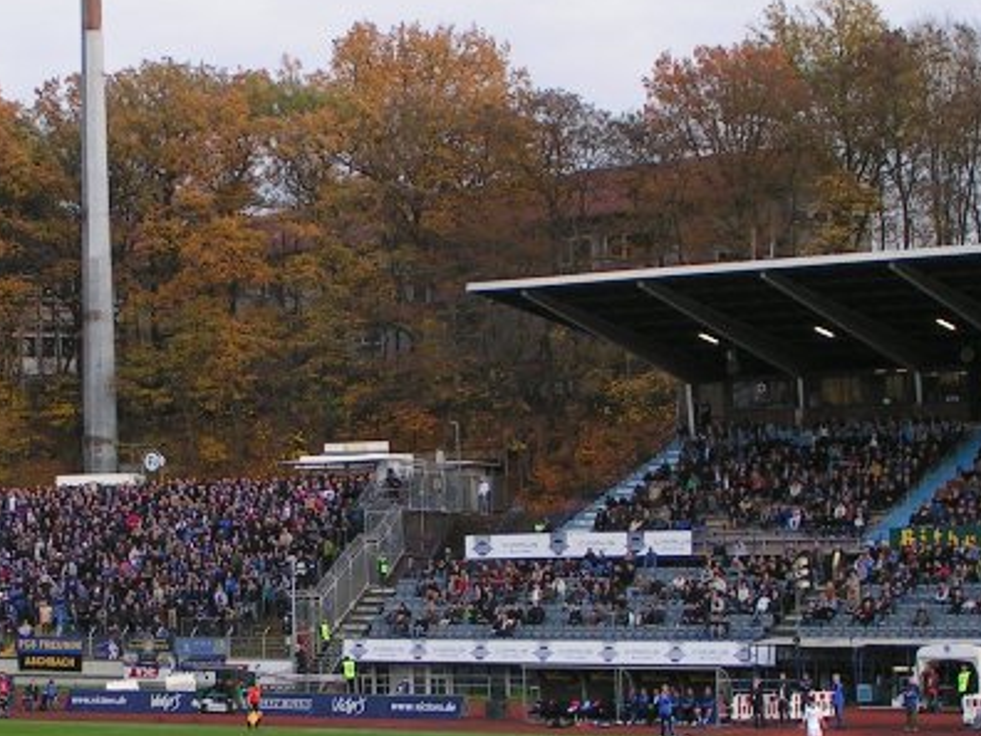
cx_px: 238
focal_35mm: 109
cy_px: 431
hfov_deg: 17.9
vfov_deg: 13.6
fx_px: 3089
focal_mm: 8.3
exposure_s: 1/80
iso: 50
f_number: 5.6
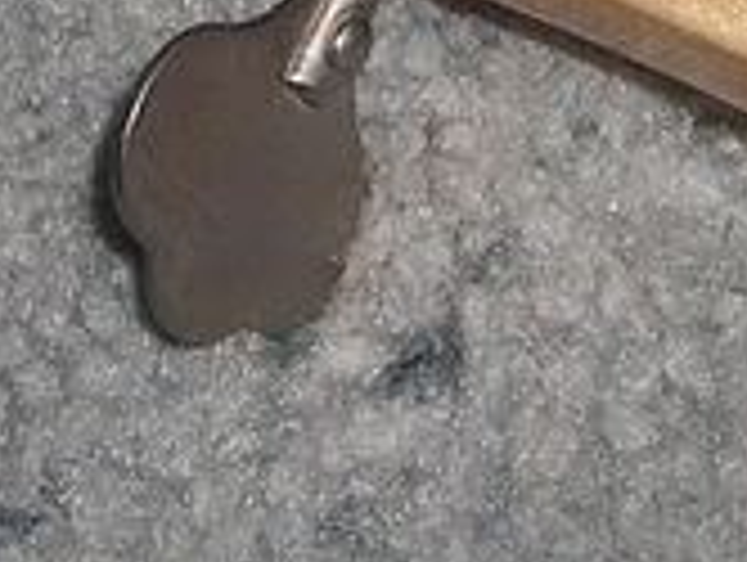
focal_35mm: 183
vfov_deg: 7.9
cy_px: -337
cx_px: 554
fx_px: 3955
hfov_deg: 10.8
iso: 50
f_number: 6.4
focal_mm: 6.3
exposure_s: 1/60.1
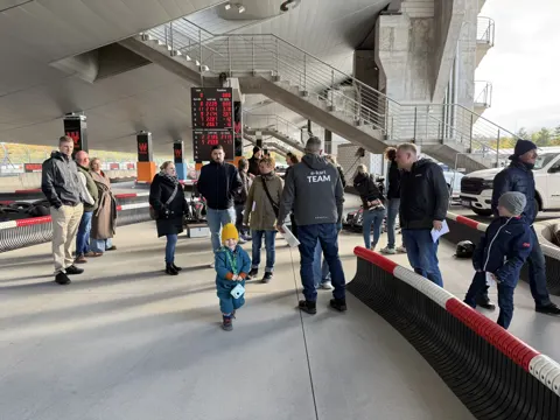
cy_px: 210
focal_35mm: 24
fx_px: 388
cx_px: 280
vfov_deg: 56.8
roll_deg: -1.7
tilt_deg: -7.8
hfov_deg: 71.6
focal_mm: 6.76
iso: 64
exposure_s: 1/131
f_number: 1.78
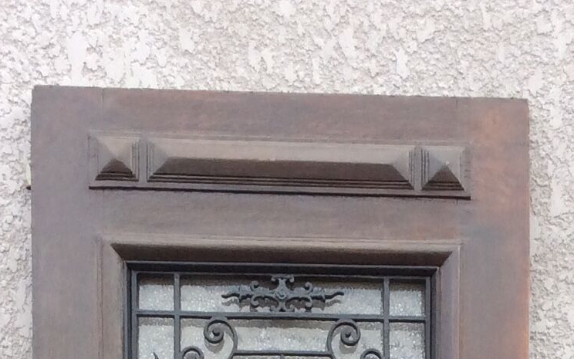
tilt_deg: -9.3
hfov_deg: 17.7
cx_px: 326
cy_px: 745
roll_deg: +1.8
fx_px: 1846
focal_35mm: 118
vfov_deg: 10.2
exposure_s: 1/312
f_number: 2.4
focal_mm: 3.3
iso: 32
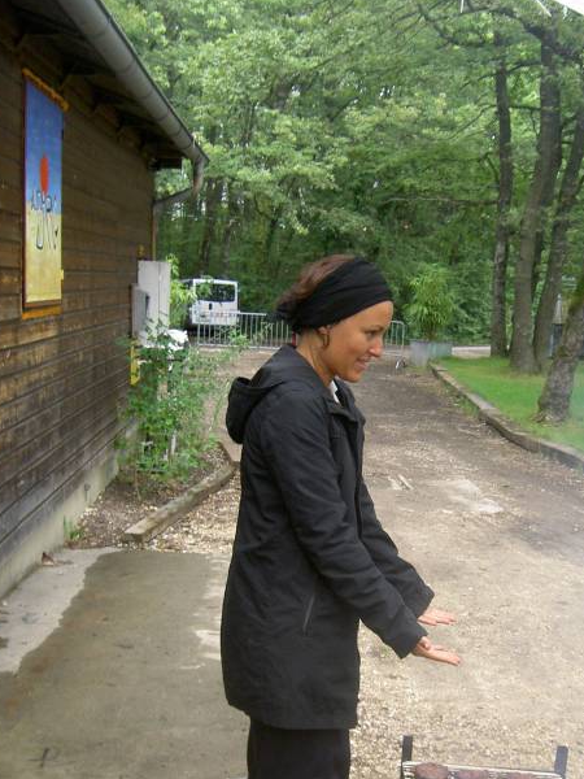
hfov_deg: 28.0
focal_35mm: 52
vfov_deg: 36.6
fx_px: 1170
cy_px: 491
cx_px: 349
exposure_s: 1/60
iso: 100
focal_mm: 8
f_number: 2.8
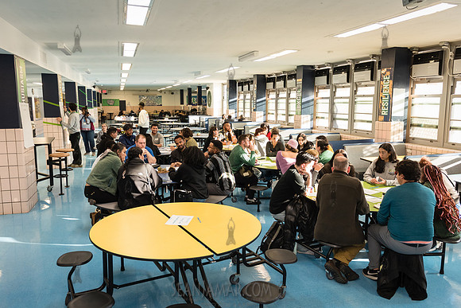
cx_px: 230
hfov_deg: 64.0
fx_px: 369
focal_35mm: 29
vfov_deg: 45.2
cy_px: 154
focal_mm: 27
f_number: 3.5
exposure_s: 1/125
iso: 1600
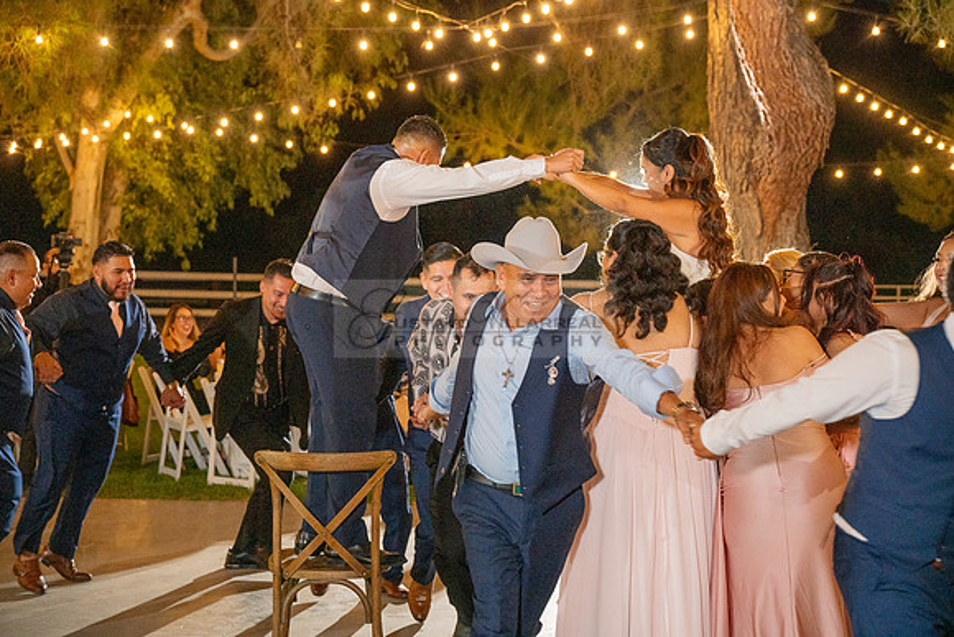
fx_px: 1617
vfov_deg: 22.3
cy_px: 318
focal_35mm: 61
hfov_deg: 32.9
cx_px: 477
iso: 2500
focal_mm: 61
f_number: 4
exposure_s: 1/200
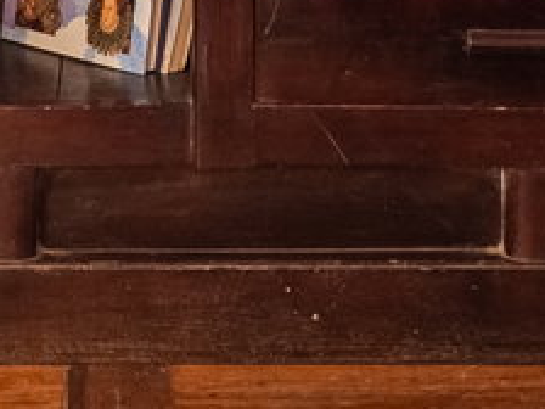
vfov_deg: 5.9
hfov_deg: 8.4
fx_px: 3716
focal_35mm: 236
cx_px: 151
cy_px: -699
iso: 200
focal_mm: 16
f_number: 8
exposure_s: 1/20
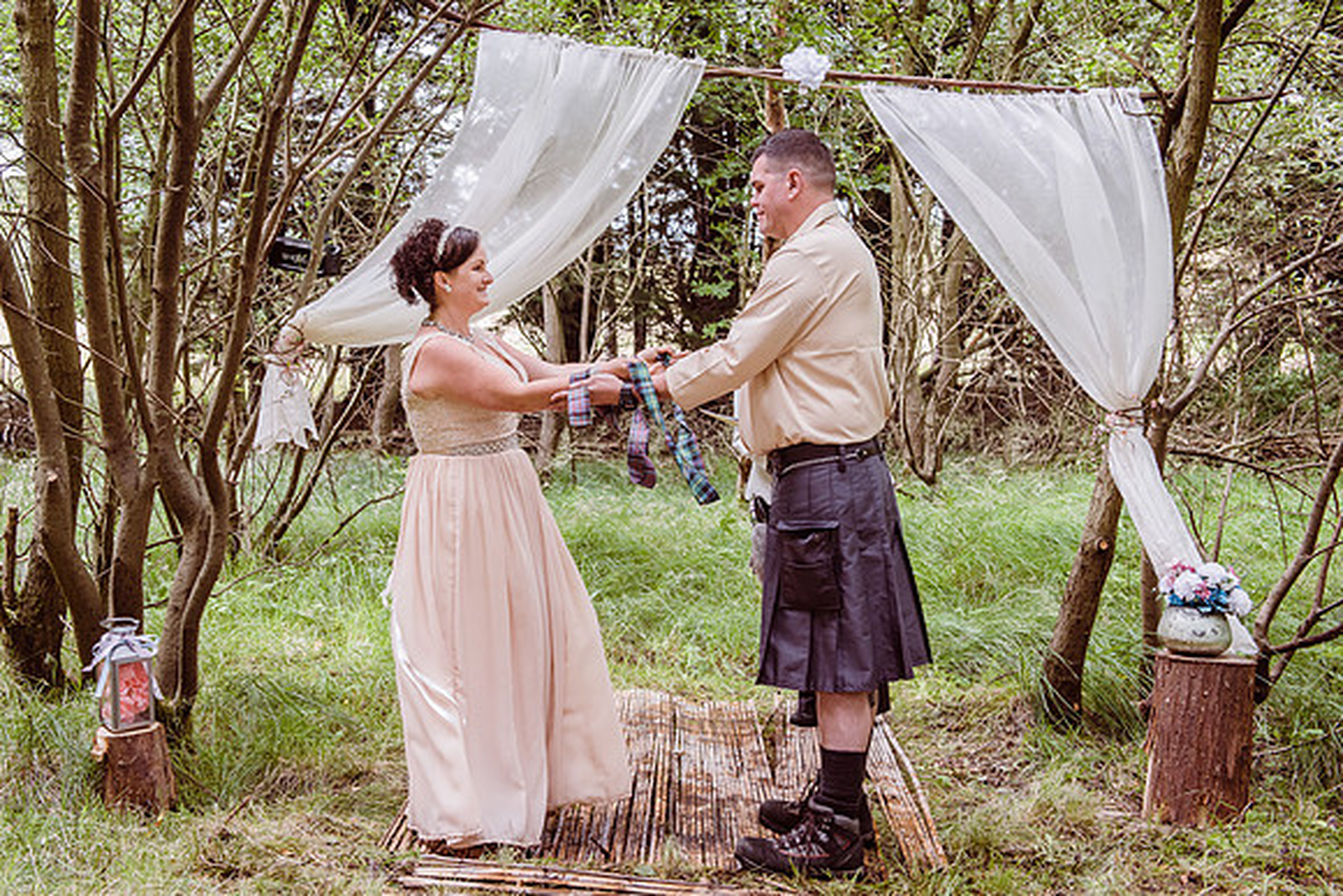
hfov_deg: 39.9
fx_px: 1849
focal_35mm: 50
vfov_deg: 27.2
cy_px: 402
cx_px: 588
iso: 400
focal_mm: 44
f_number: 5
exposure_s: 1/160
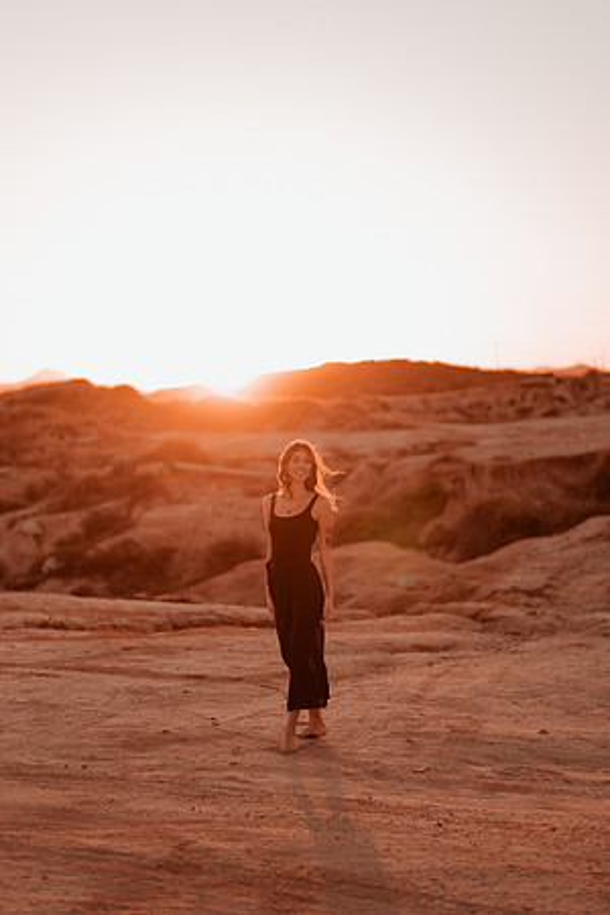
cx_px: 305
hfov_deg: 23.4
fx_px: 1474
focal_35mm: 58
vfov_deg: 34.5
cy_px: 458
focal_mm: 58
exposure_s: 1/1600
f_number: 1.4
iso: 100
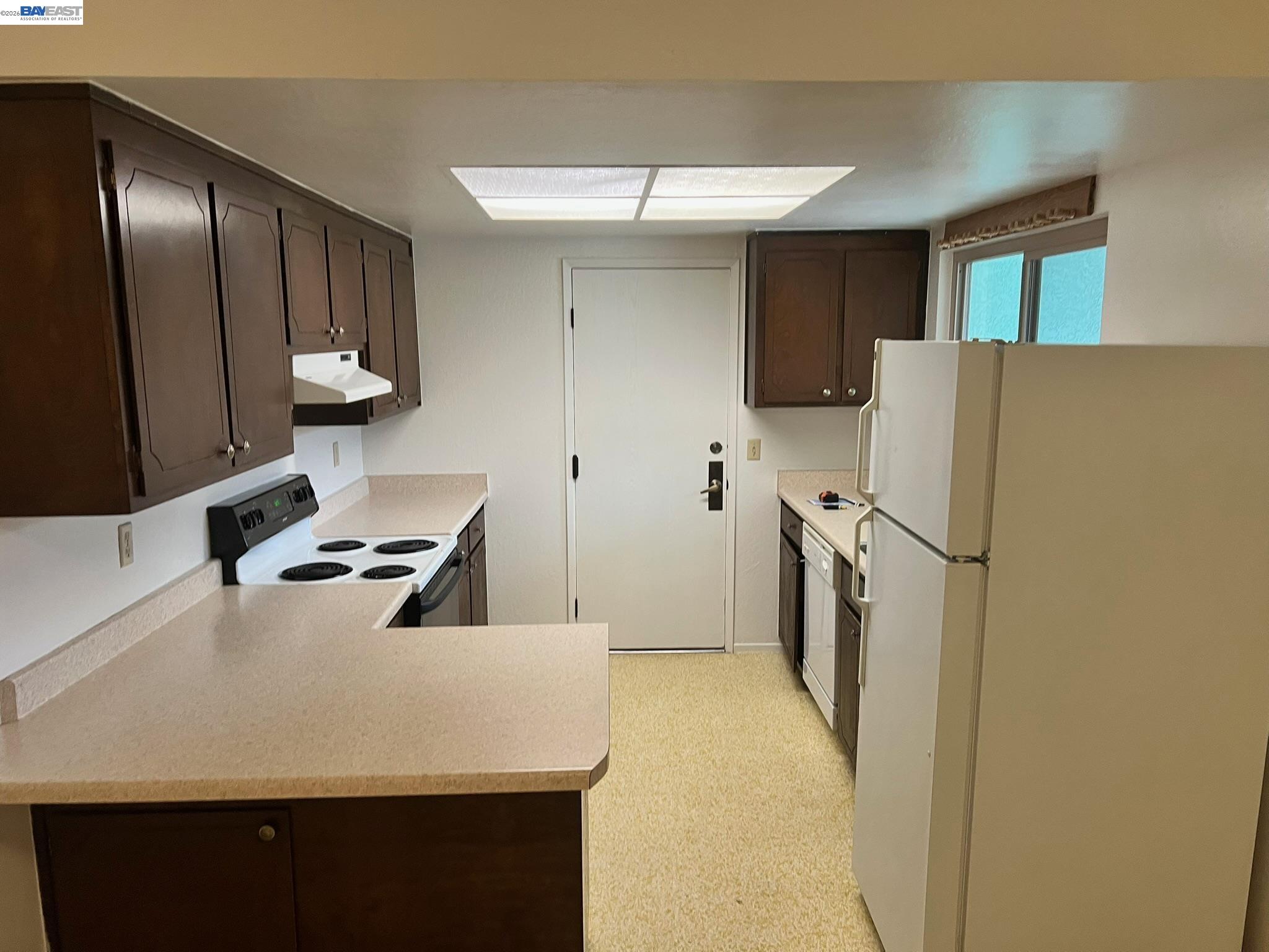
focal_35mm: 26
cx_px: 634
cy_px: 476
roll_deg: +1.0
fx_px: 953
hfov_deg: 67.3
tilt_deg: -9.6
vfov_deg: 53.1
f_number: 1.5
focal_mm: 5.7
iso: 160
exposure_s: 1/60
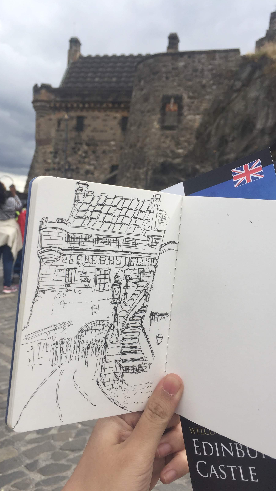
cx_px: 143
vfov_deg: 61.0
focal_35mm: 32
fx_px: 416
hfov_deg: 36.7
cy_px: 247
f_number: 2.2
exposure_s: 1/1412
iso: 32
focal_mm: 4.15
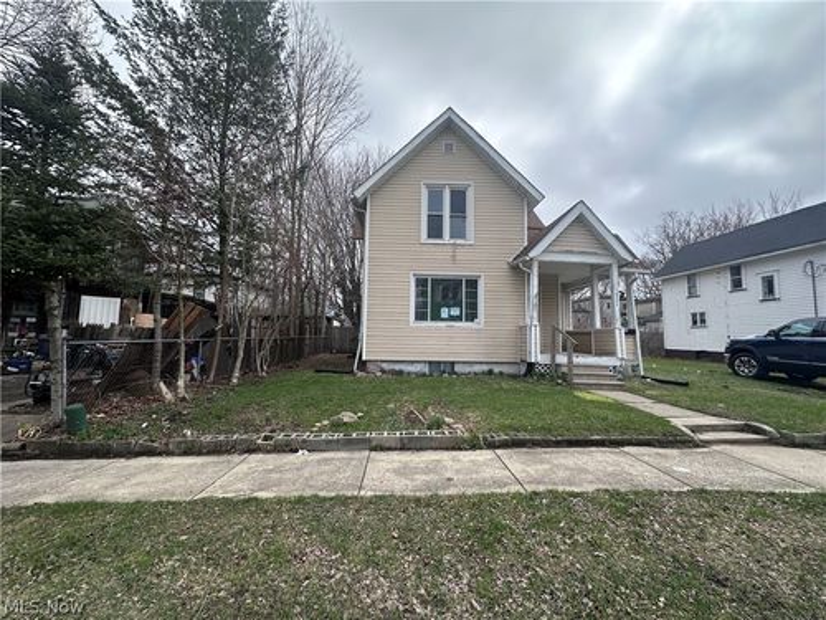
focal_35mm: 14
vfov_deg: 85.7
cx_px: 413
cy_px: 310
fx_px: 334
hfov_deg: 102.1
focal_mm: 2.22
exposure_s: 1/807
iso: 40
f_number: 2.2
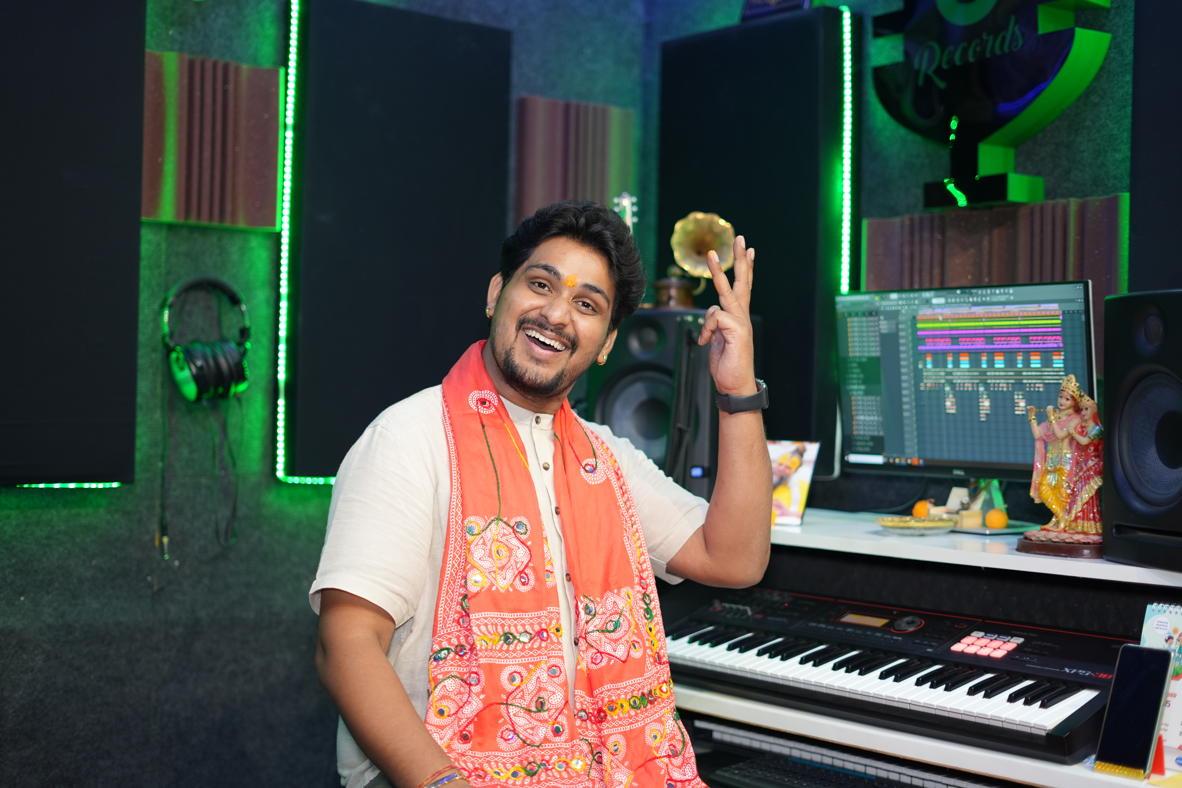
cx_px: 591
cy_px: 394
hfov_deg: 39.6
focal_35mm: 50
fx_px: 1642
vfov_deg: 27.0
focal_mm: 50
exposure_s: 1/100
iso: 500
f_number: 1.8
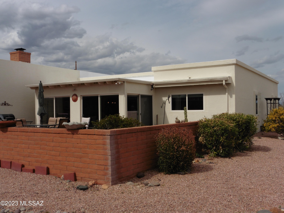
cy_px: 106
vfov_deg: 36.8
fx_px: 320
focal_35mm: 39
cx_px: 142
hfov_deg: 47.9
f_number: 5
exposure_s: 1/2000
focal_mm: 6.9
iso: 100
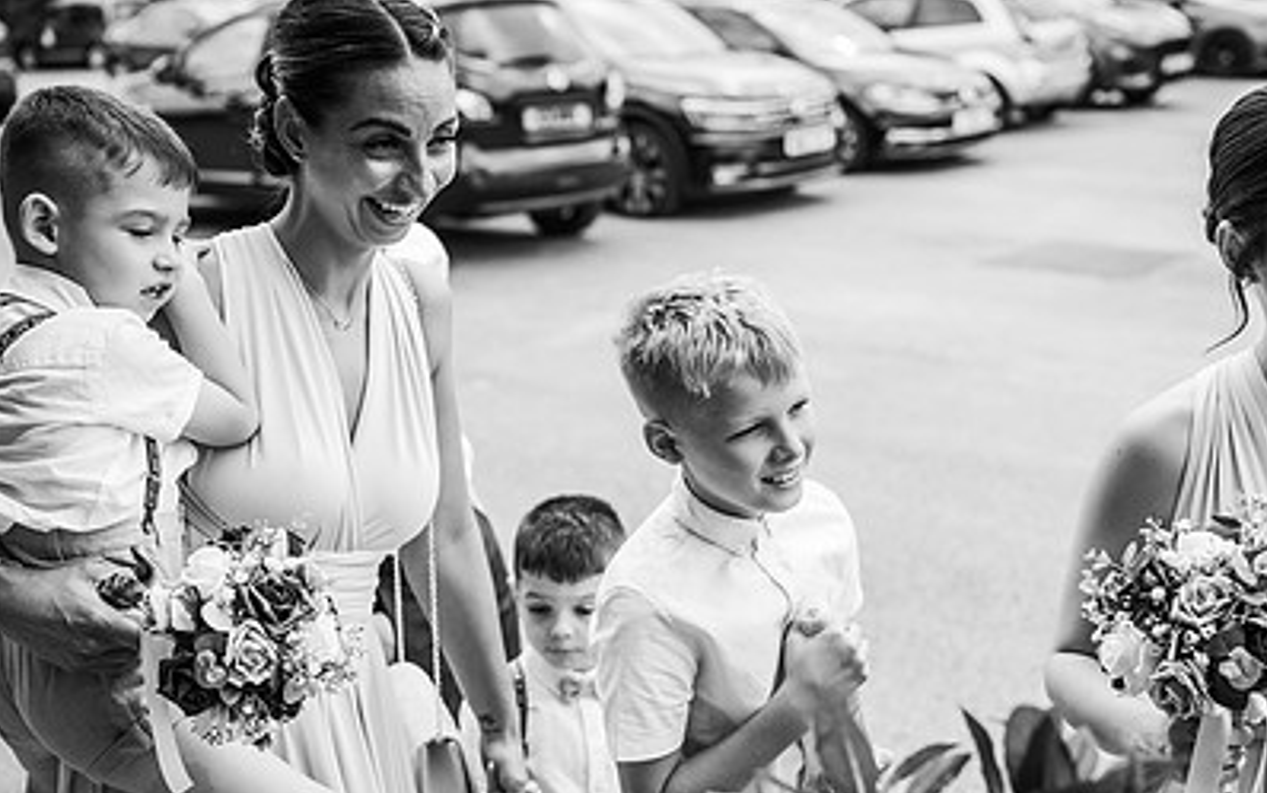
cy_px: 548
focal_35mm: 52
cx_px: 704
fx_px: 1796
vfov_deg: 24.7
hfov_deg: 38.8
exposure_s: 1/500
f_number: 2.5
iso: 100
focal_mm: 35
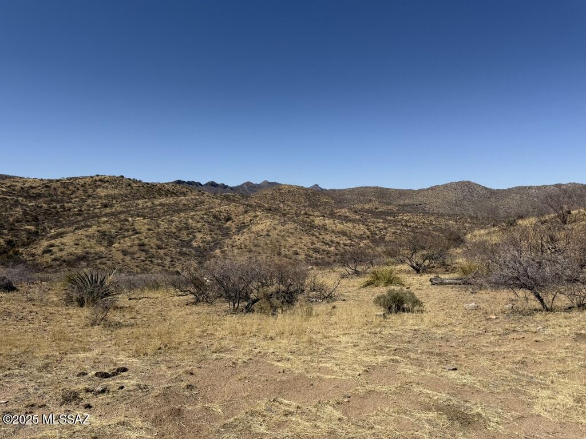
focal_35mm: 24
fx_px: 406
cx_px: 293
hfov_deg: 71.6
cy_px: 220
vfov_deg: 56.8
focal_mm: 6.76
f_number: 1.78
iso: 80
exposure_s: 1/7353
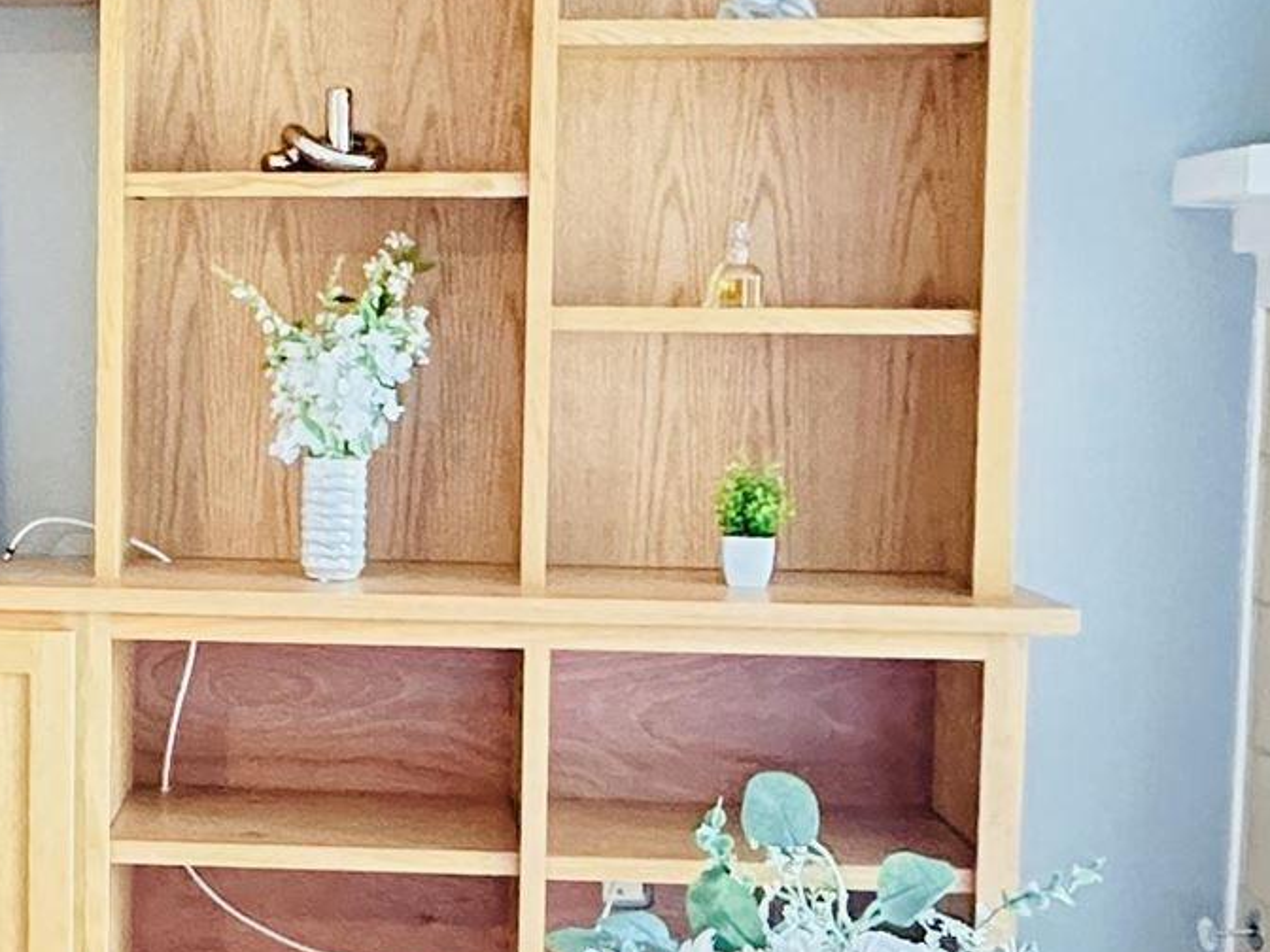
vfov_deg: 22.9
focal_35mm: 64
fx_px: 2348
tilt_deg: -3.7
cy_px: 493
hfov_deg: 29.0
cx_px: 121
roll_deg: -0.6
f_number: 2.2
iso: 2500
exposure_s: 1/30
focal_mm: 2.22
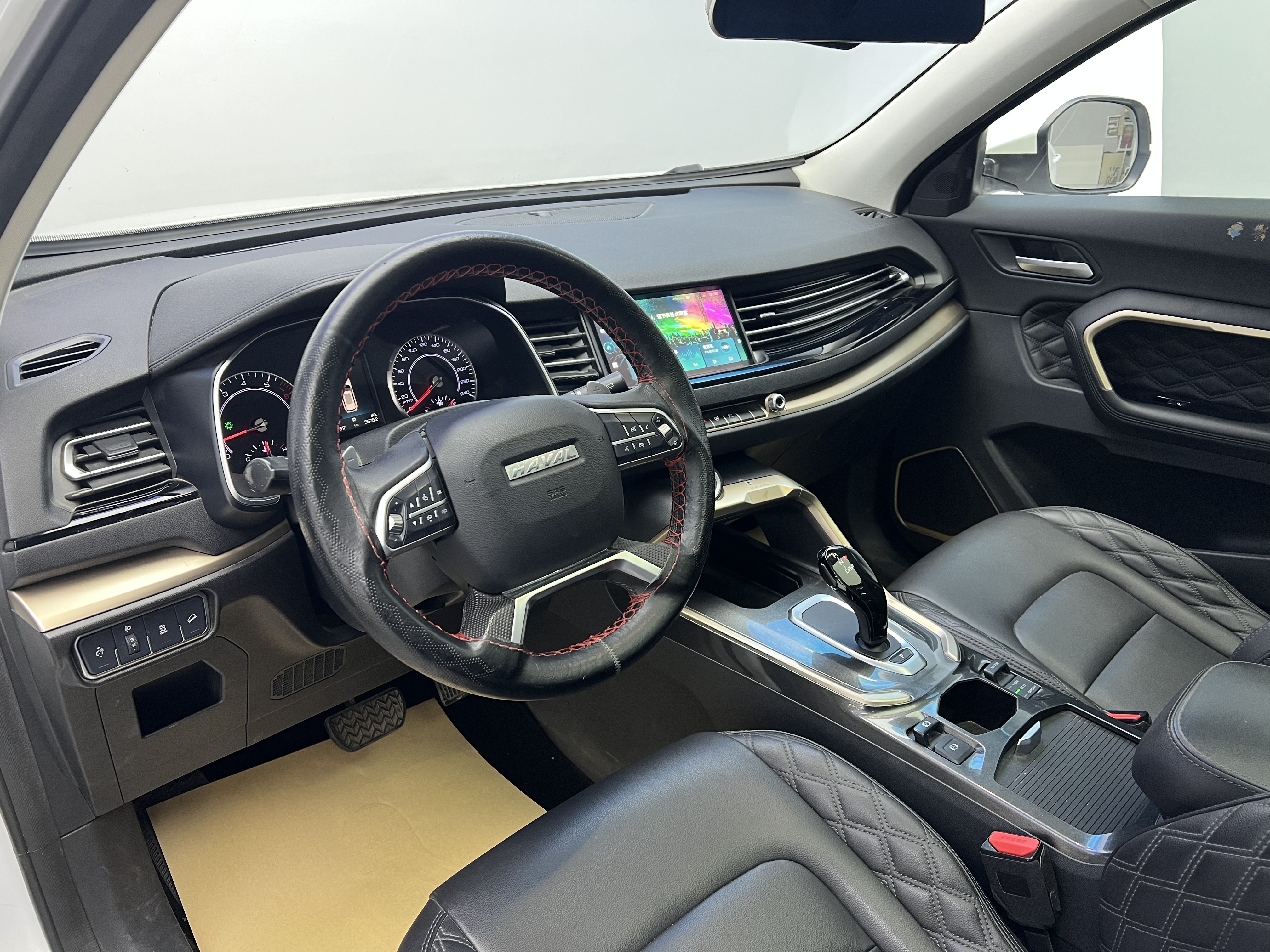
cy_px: 476
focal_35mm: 26
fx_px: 954
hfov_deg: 67.3
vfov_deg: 53.1
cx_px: 635
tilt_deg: -24.1
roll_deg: -0.5
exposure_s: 1/50
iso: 125
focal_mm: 5.7
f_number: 1.5
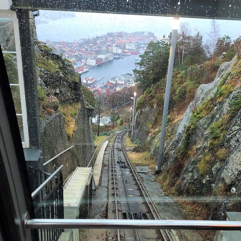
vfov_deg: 48.4
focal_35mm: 34
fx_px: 268
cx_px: 123
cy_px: 107
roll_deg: -3.8
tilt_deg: -22.7
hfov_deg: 48.4
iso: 80
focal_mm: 3.99
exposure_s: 1/17
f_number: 1.8
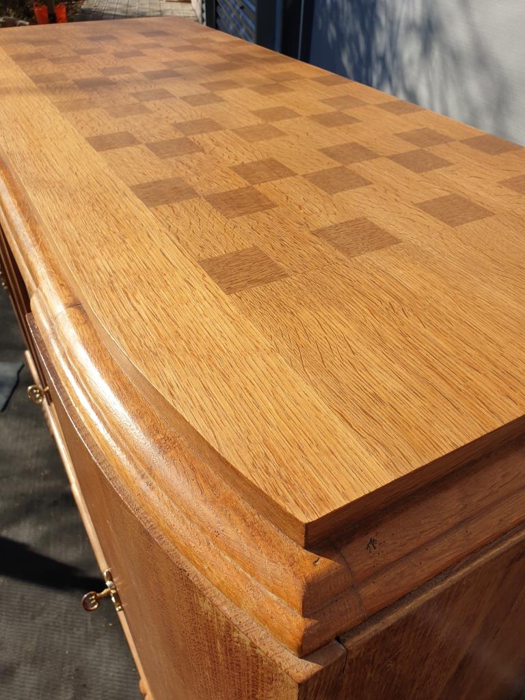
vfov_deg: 67.3
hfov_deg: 53.1
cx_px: 262
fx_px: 526
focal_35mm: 26
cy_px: 350
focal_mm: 4.3
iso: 50
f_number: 2.4
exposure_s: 1/1300
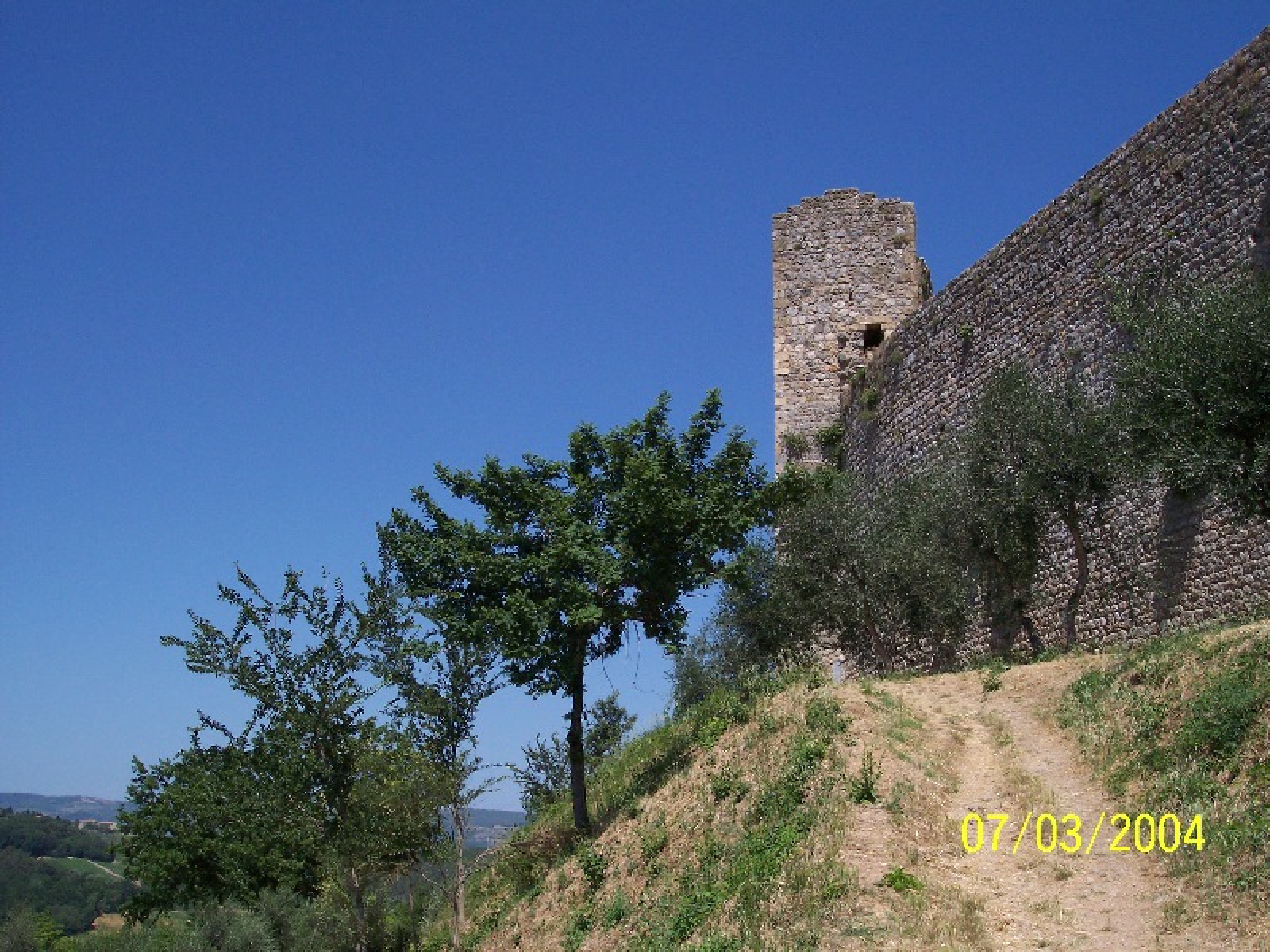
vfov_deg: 37.7
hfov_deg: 49.0
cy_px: 476
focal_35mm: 38
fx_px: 1394
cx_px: 635
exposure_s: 1/1000
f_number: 4.8
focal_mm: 8
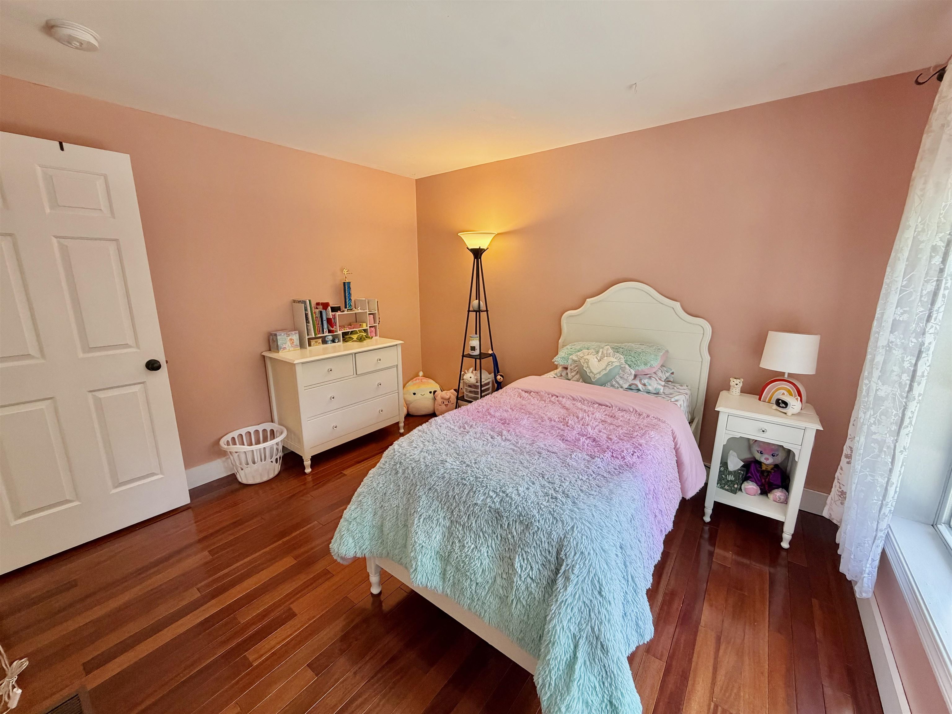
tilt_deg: -11.8
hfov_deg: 102.1
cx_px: 476
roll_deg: +0.7
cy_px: 357
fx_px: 385
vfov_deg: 85.7
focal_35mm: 14
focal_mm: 2.22
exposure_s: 1/120
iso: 200
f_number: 2.2
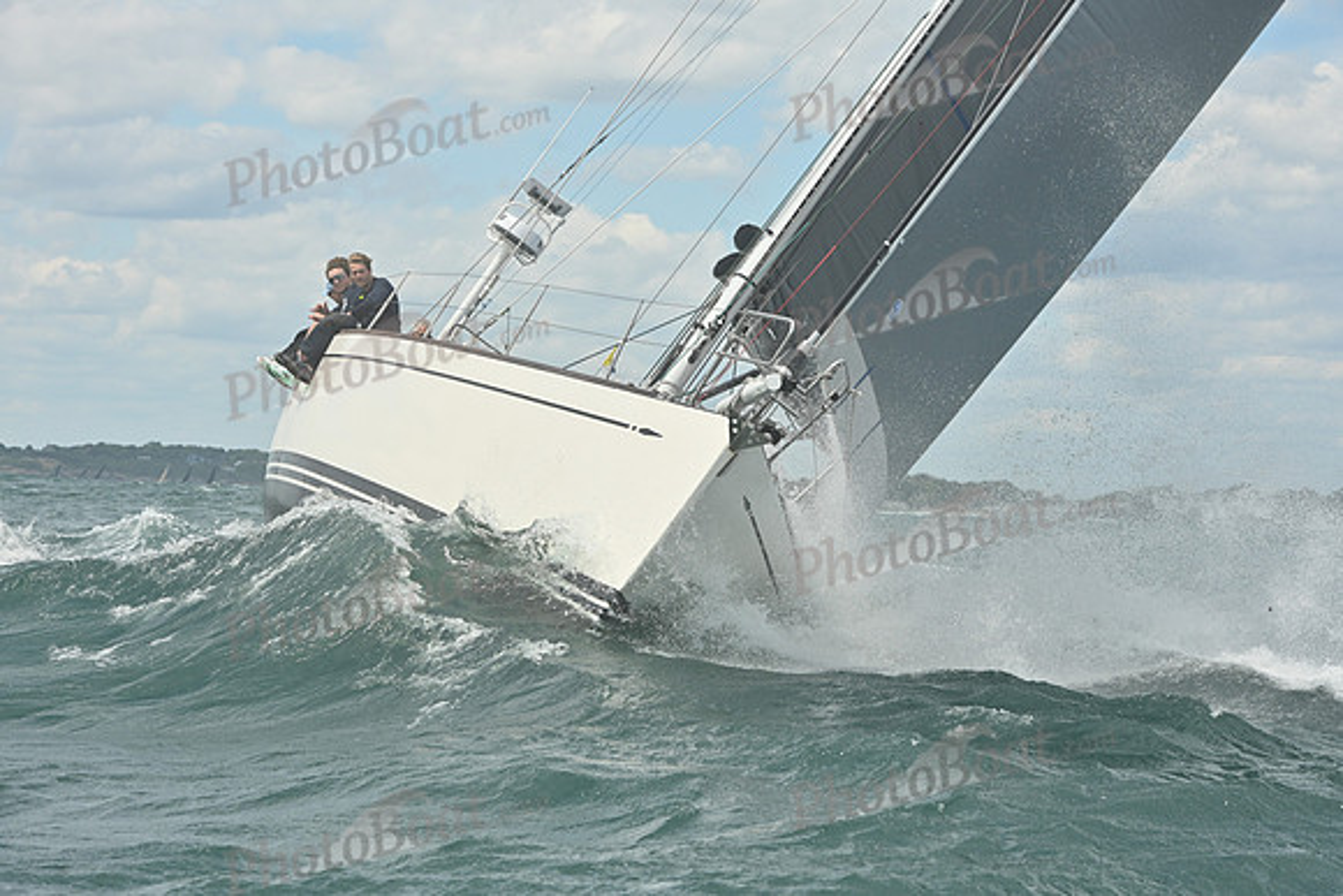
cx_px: 672
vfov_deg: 12.2
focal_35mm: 112
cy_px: 448
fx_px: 4179
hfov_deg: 18.3
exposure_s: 1/1250
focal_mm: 112
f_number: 9
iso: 320
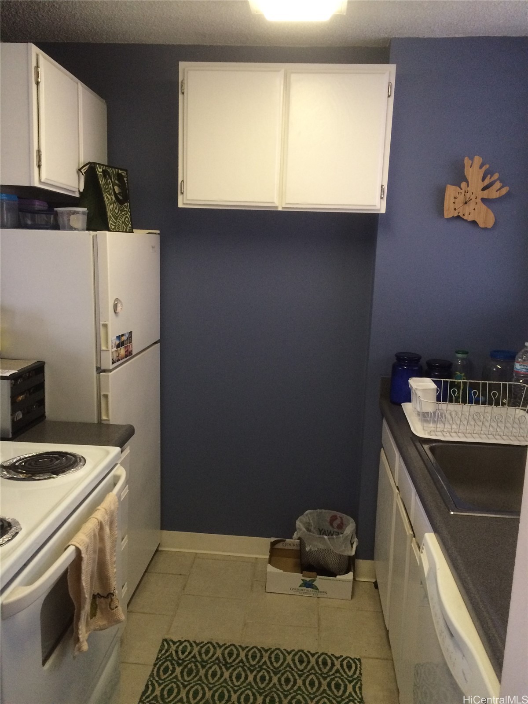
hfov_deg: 48.2
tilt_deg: -9.9
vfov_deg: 61.7
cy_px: 352
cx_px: 264
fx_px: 590
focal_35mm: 29
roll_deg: -1.4
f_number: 2.2
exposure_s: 1/30
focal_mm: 4.15
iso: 200
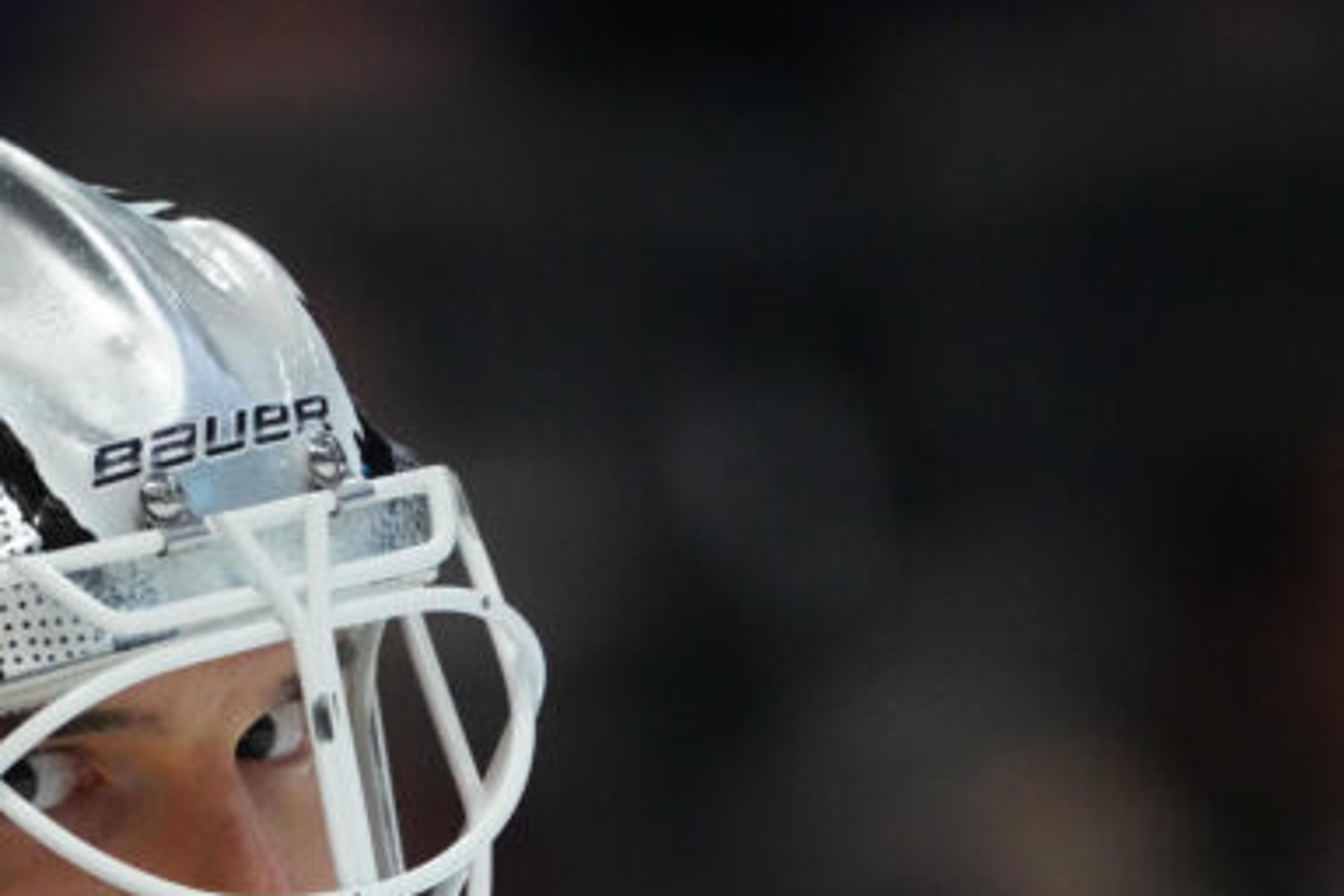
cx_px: 84
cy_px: 1090
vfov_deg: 0.9
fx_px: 59691
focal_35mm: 1599
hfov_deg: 1.3
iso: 12800
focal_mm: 600
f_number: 6.3
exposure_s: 1/2000
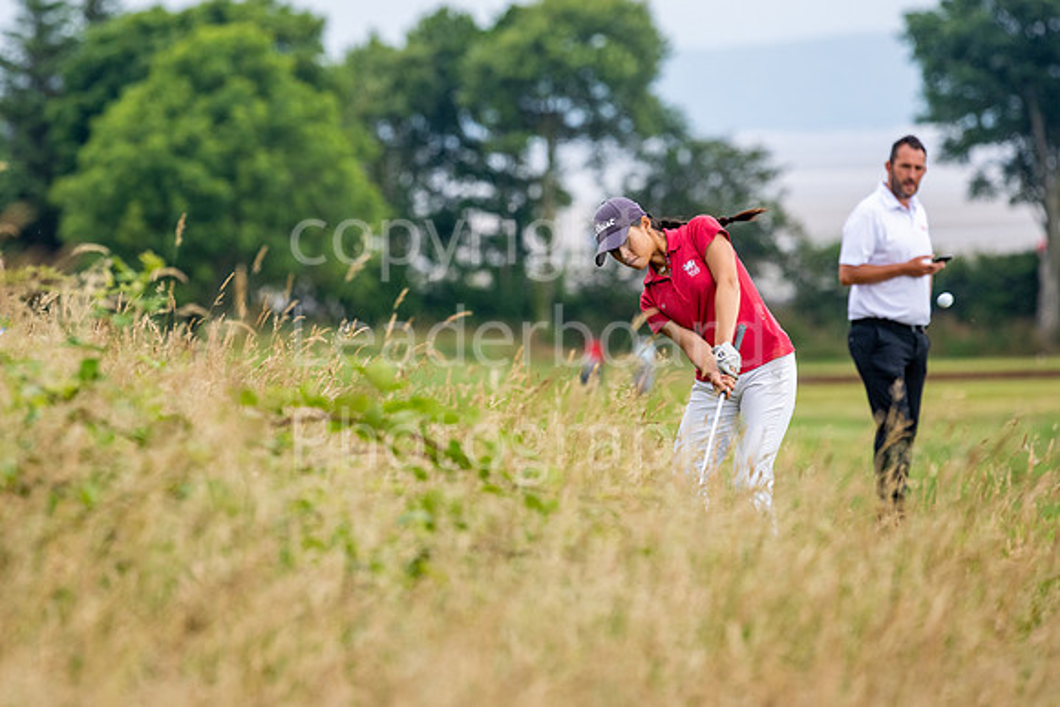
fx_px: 11075
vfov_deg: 3.7
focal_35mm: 376
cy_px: 264
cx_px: 396
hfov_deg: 5.5
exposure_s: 1/1000
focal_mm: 300
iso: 320
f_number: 5.6
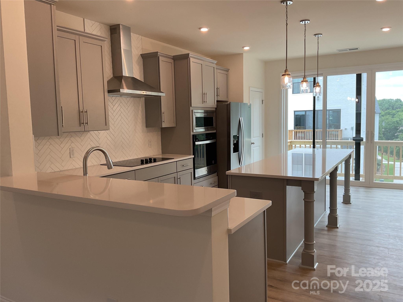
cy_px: 151
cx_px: 202
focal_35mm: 29
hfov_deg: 61.7
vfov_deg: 48.2
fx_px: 338
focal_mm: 3
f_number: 1.8
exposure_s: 1/120
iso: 40
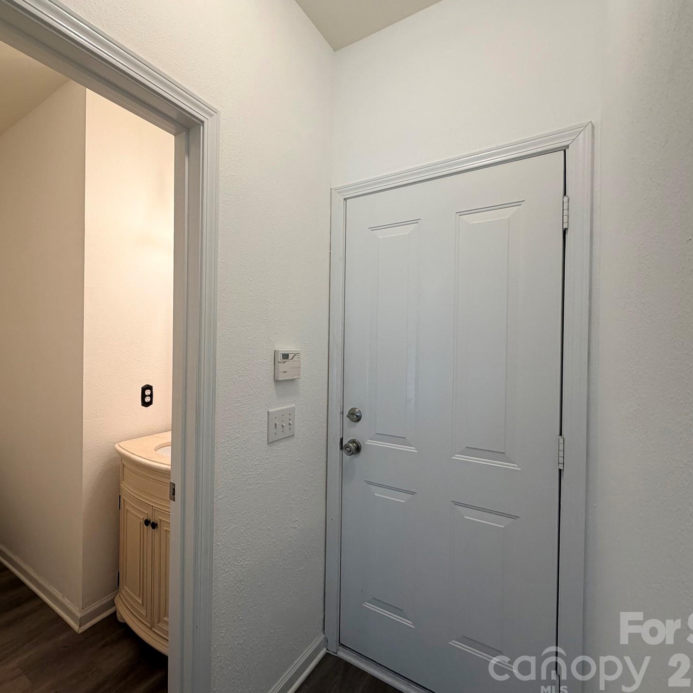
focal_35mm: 17
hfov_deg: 83.3
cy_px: 346
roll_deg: +0.5
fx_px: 385
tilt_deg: -0.9
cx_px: 292
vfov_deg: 84.0
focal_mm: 2.22
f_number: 2.2
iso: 160
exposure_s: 1/120
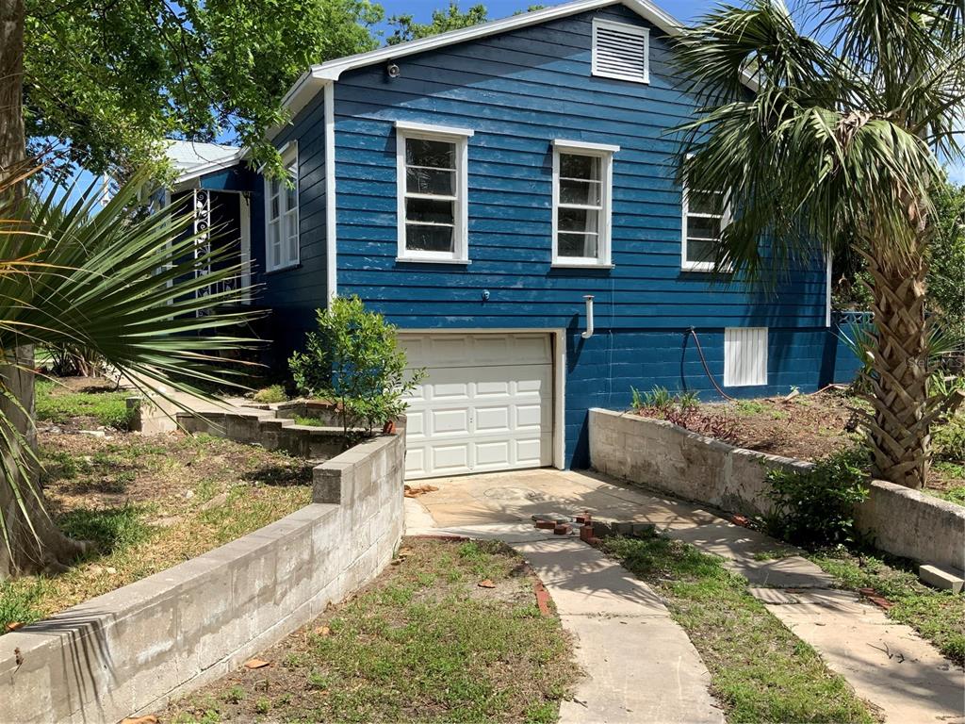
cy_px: 362
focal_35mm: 29
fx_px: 808
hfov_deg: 61.7
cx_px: 482
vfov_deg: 48.2
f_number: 1.8
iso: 16
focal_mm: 3
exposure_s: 1/1730
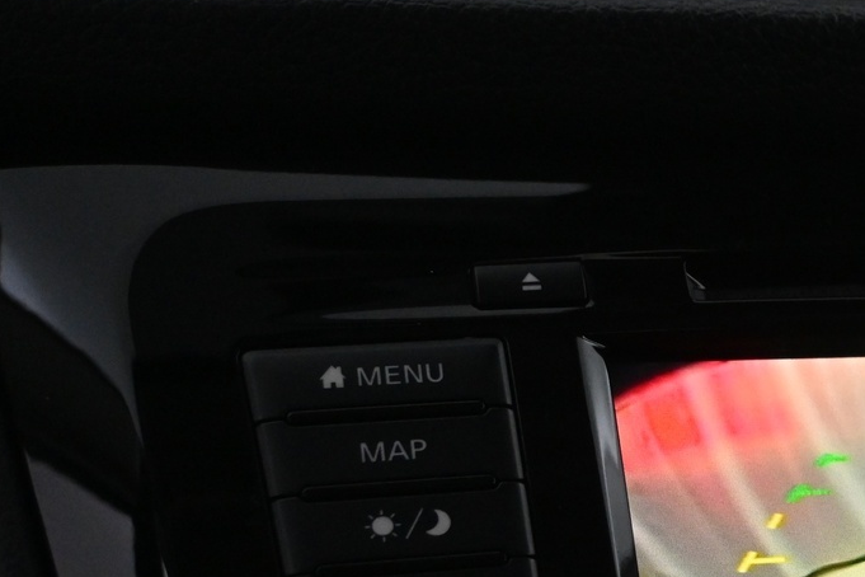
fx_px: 2143
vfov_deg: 15.0
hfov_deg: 21.3
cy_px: 586
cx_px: 1016
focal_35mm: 89
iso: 3200
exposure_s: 1/60
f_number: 4.2
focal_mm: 25
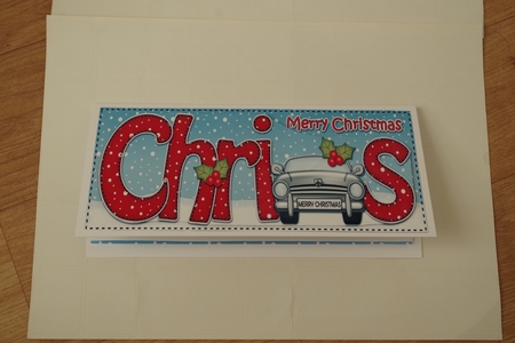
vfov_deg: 24.4
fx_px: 794
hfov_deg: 35.9
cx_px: 258
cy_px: 172
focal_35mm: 56
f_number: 6.3
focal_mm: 37
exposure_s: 1/50
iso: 400
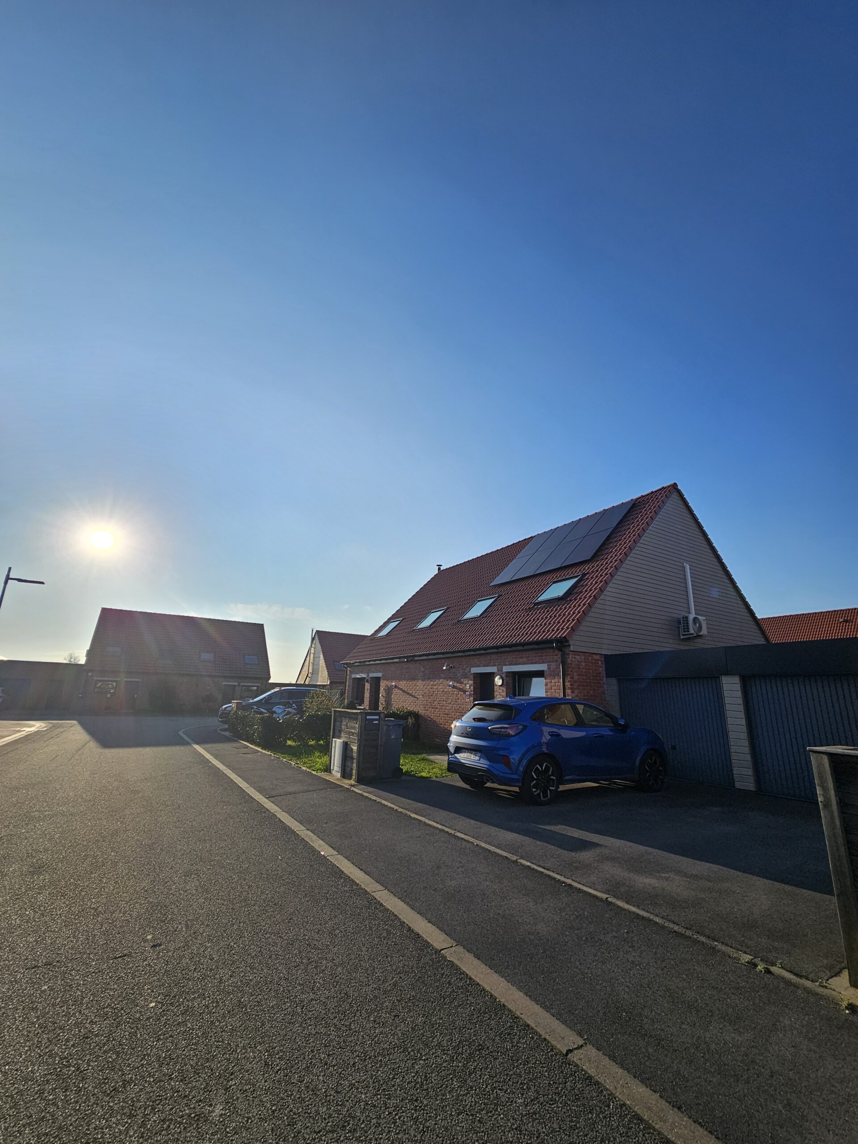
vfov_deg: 106.2
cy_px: 572
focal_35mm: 13
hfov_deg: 89.9
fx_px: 430
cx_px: 429
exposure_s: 1/3677
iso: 50
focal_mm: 2.2
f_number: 2.2
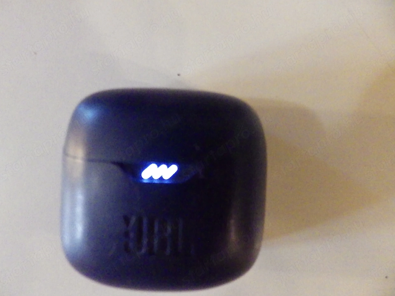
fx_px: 262
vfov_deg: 58.8
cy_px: 154
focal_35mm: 23
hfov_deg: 73.9
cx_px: 189
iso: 800
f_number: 3.1
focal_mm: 4
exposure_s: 1/20
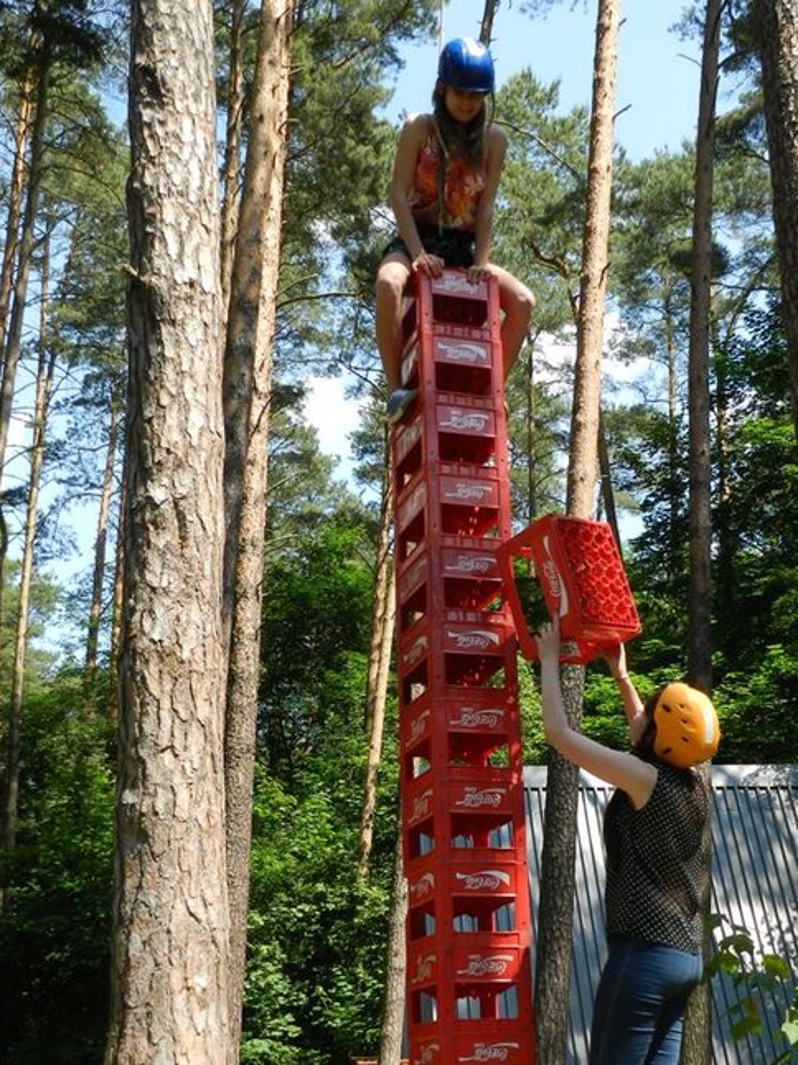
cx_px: 455
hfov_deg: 28.5
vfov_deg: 37.4
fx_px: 1569
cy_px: 636
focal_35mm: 51
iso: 160
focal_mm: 6.7
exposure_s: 1/400
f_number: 4
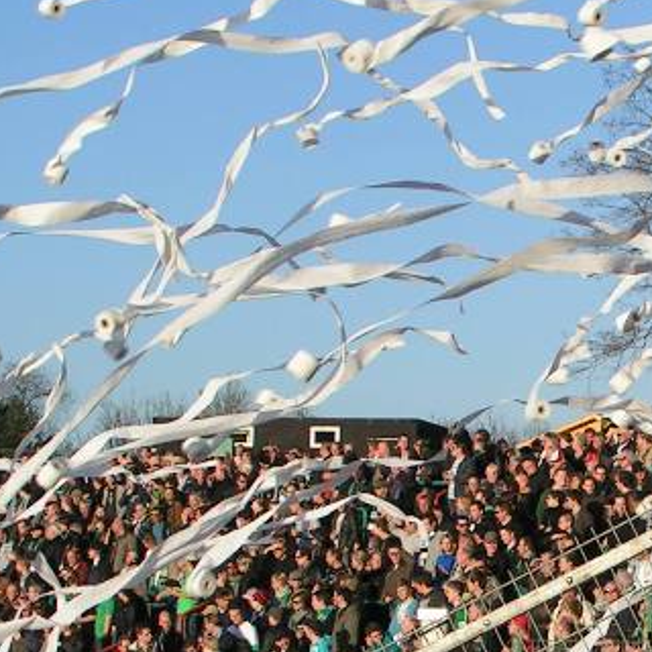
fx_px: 2216
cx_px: 642
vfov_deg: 16.6
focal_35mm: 104
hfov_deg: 16.4
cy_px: 522
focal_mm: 7.3
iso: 50
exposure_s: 1/320
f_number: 5.6
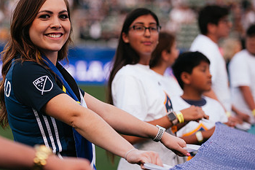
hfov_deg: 11.8
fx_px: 1232
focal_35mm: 174
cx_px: 76
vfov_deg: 7.9
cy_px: 76
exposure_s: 1/800
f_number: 2.8
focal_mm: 105
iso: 250
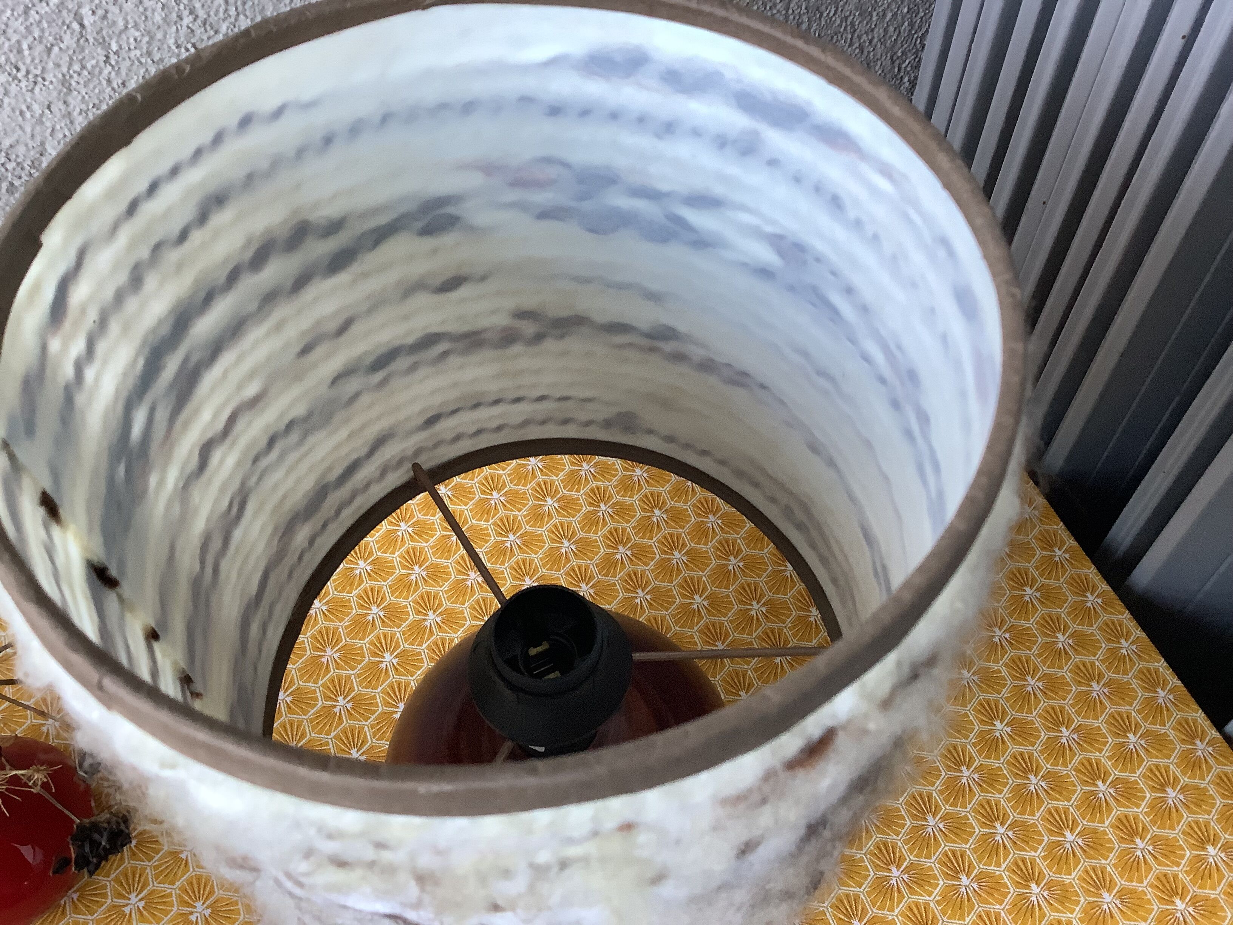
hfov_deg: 58.4
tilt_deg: -54.2
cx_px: 616
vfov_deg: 45.4
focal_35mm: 31
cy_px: 462
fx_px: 1104
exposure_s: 1/60
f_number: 2.4
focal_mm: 3.3
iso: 160
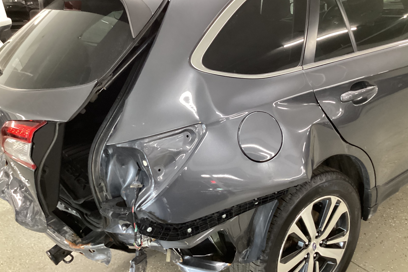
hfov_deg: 57.2
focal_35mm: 33
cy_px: 132
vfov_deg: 40.0
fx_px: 374
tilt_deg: -24.0
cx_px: 204
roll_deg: +6.3
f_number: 2.4
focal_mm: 3.3
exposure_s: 1/25
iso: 400
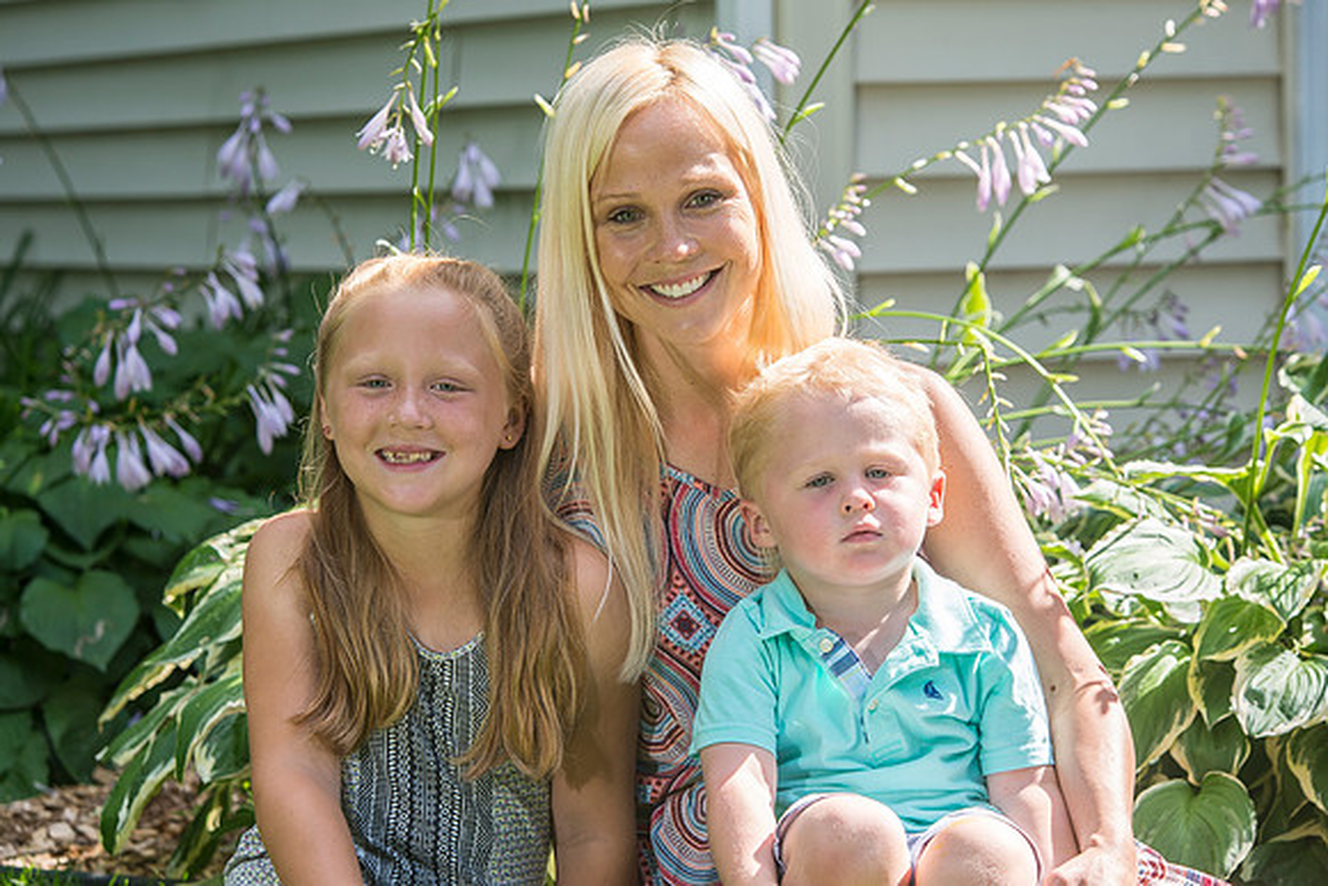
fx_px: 5656
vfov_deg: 9.0
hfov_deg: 13.4
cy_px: 484
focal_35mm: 153
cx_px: 632
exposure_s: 1/160
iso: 100
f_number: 6.3
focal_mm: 122
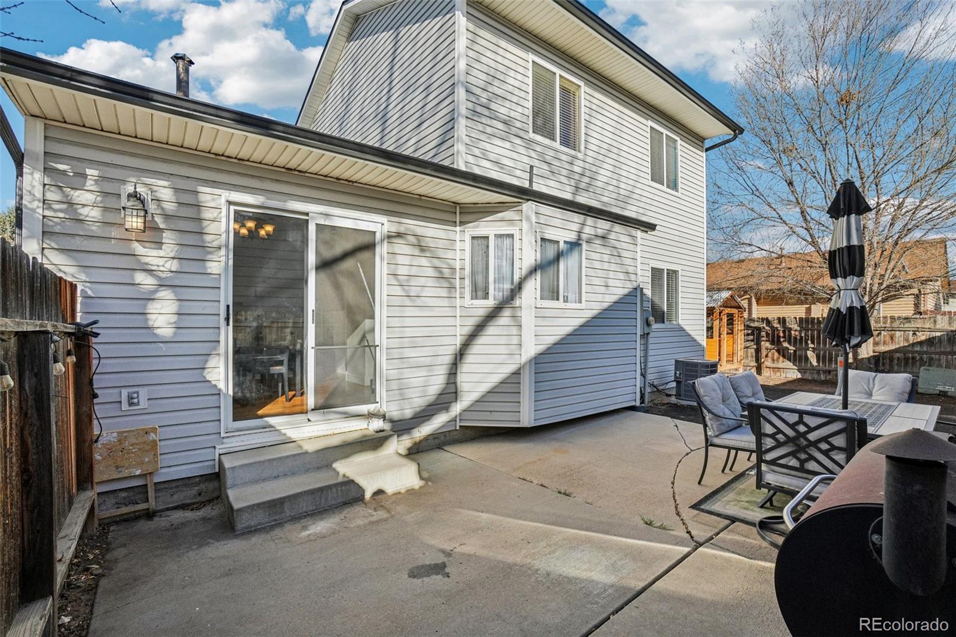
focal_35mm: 15
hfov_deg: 100.4
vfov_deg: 77.3
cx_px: 478
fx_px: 398
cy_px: 318
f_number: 8
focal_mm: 10
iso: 400
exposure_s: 1/800
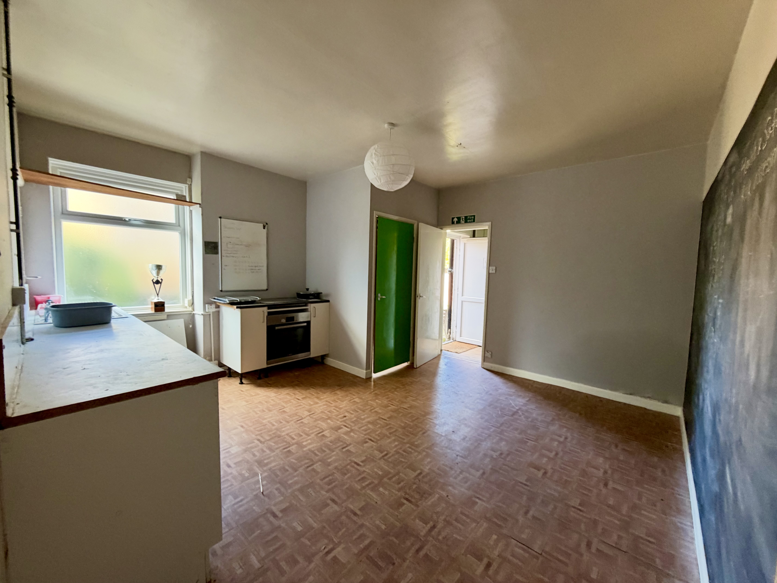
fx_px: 314
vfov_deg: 85.7
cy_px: 292
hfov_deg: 102.1
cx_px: 388
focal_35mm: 14
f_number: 2.2
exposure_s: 1/50
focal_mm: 2.22
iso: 250
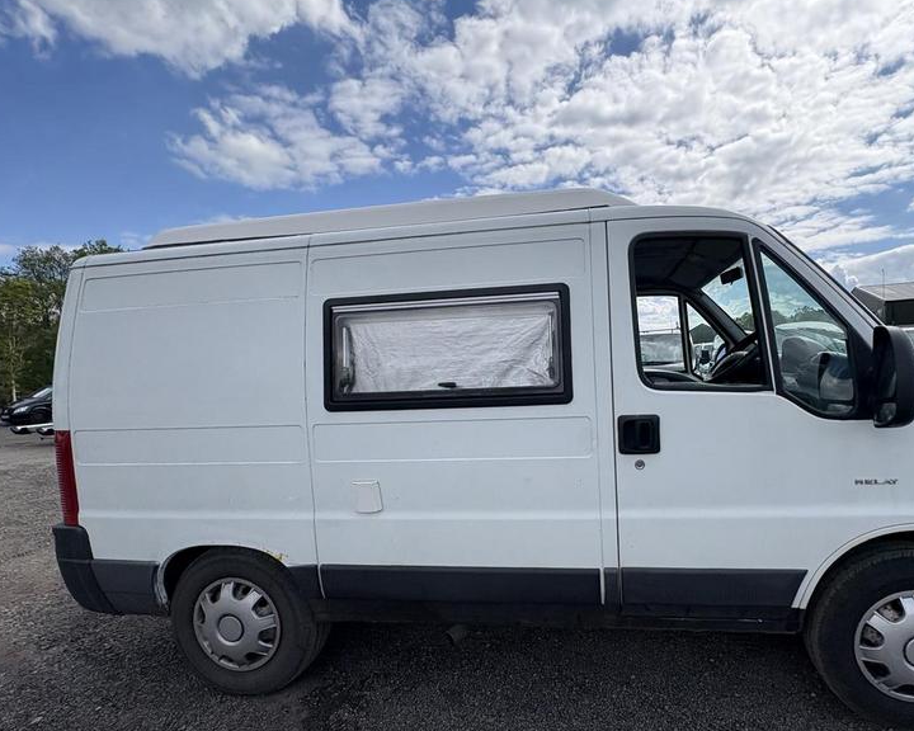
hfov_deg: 88.4
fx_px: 460
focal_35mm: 17
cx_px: 553
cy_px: 387
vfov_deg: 76.9
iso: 50
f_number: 2.2
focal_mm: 2.22
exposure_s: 1/1709
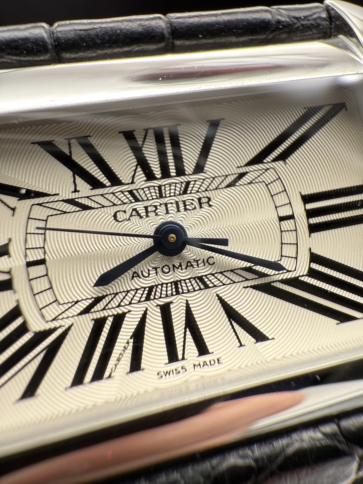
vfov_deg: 71.6
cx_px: 182
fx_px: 336
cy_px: 242
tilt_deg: -31.9
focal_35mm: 24
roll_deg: +2.1
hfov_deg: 56.8
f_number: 2.2
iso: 200
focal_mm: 2.22
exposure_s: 1/99
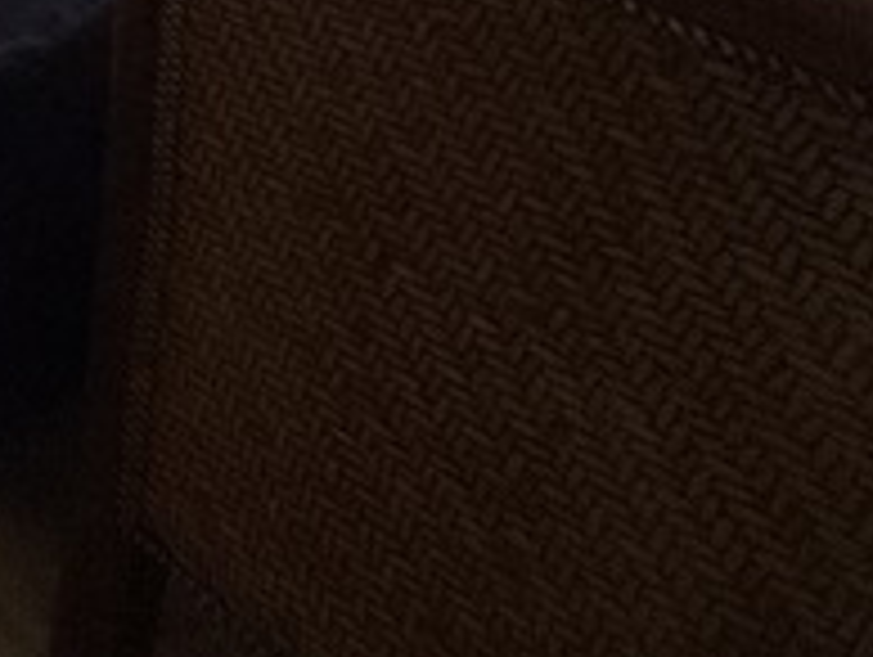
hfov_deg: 18.5
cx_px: -837
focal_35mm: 72
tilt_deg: -4.0
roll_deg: -1.2
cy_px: -972
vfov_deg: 13.7
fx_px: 1818
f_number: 2.2
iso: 200
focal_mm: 2.22
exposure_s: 1/120
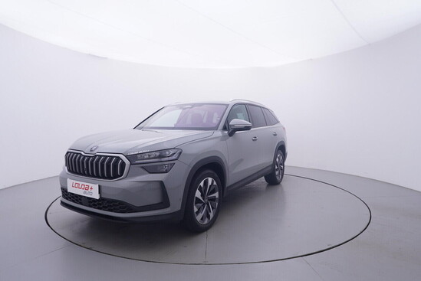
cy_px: 140
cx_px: 210
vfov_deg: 56.2
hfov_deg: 77.3
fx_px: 263
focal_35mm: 22
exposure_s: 1/80
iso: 200
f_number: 5
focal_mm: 15
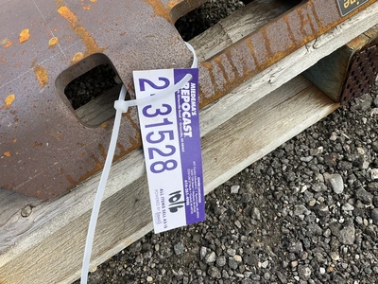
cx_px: 189
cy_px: 142
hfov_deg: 61.7
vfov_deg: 48.2
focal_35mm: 29
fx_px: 317
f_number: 1.8
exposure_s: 1/486
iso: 25
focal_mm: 3
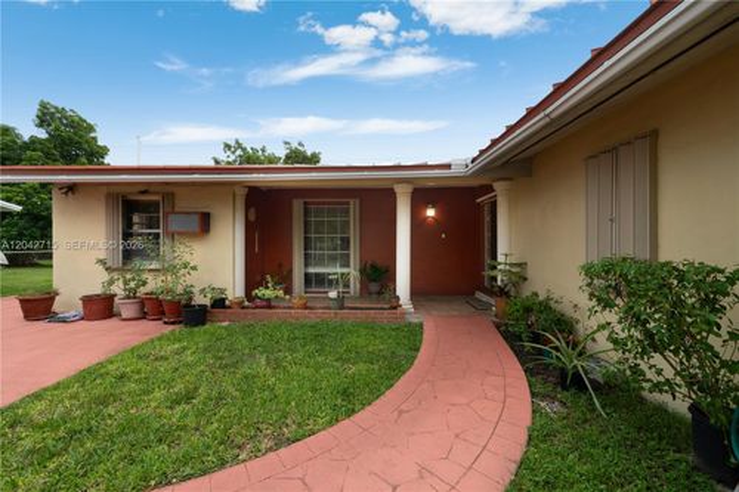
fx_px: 267
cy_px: 246
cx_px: 370
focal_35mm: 13
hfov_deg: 108.3
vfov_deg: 85.4
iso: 100
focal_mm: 13
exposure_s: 1/10
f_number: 11
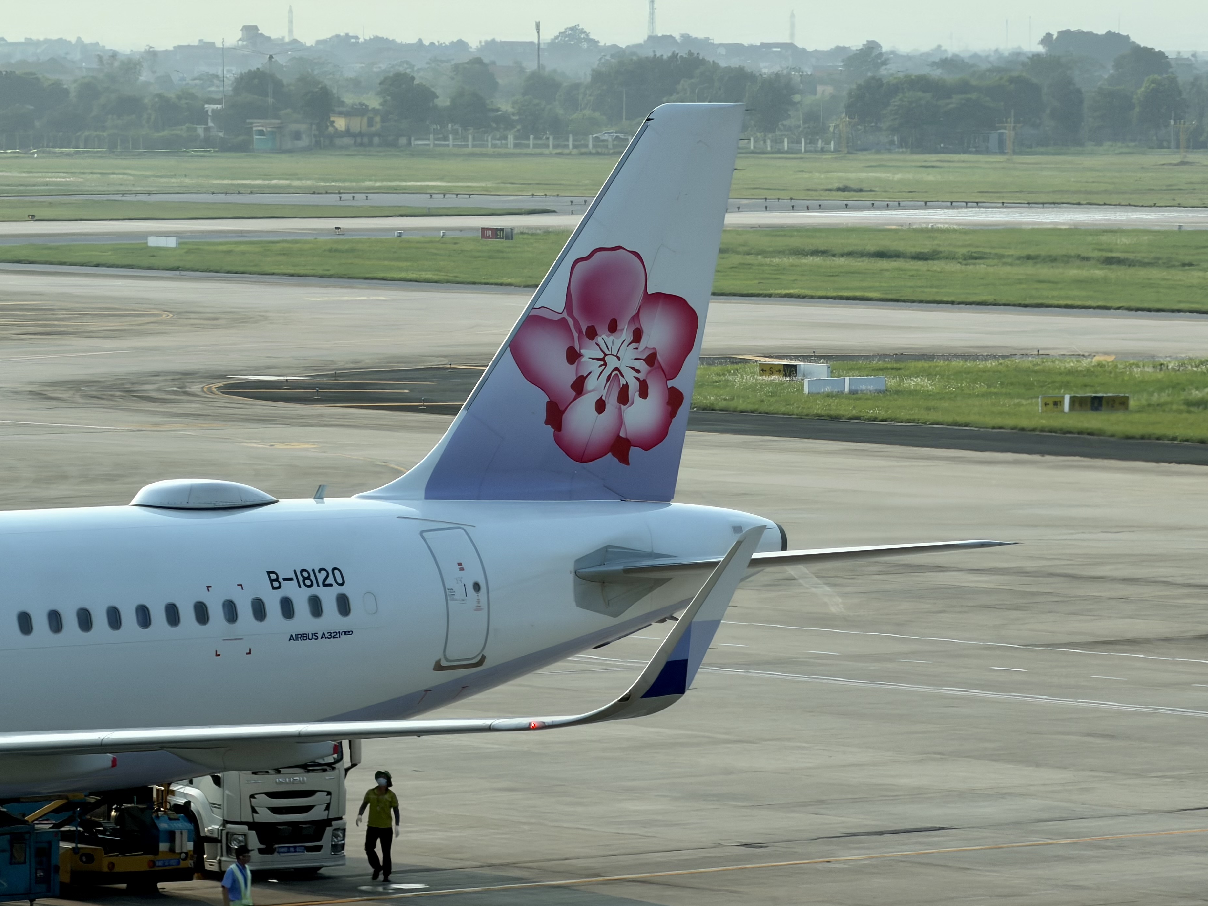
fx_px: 7643
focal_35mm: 219
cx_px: 576
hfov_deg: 9.0
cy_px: 439
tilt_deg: -3.4
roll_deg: +0.4
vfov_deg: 6.8
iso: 40
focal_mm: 16.89
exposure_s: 1/639
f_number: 2.8
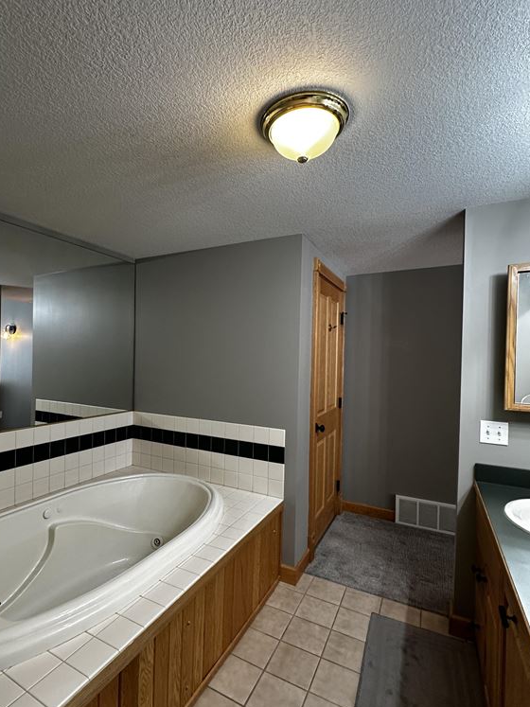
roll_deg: -2.1
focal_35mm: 18
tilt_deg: -0.1
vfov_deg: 87.7
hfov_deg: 71.2
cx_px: 226
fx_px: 368
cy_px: 363
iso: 160
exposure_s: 1/60
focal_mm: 2.22
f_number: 2.2
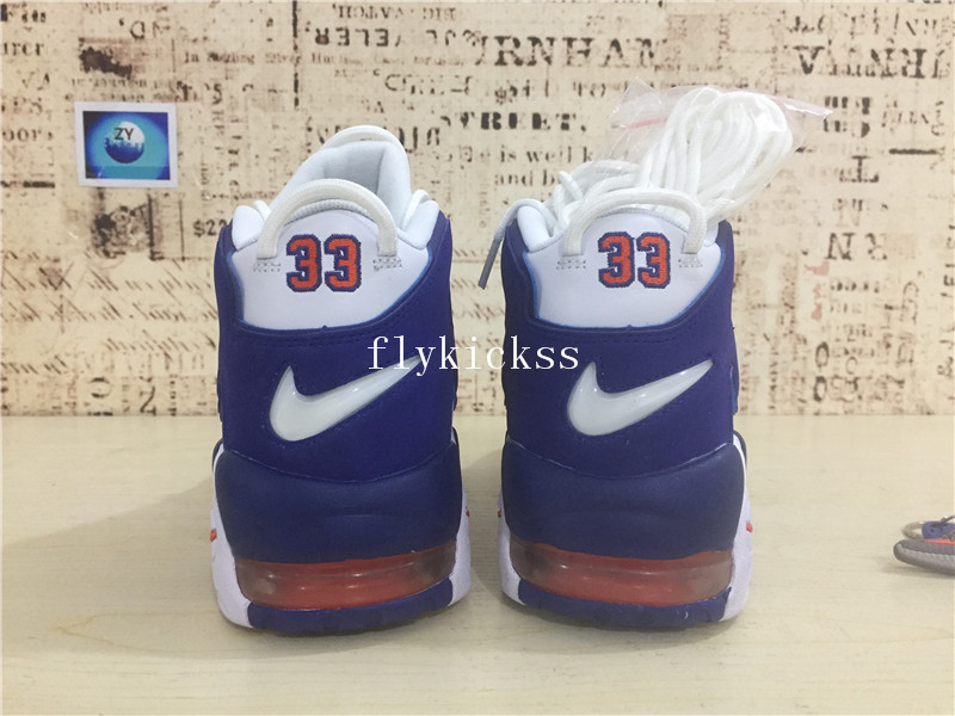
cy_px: 358
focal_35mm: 29
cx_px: 478
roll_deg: -2.3
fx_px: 800
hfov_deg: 61.7
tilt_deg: -7.6
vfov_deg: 48.2
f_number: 2.2
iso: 200
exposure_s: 1/33
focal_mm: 4.15
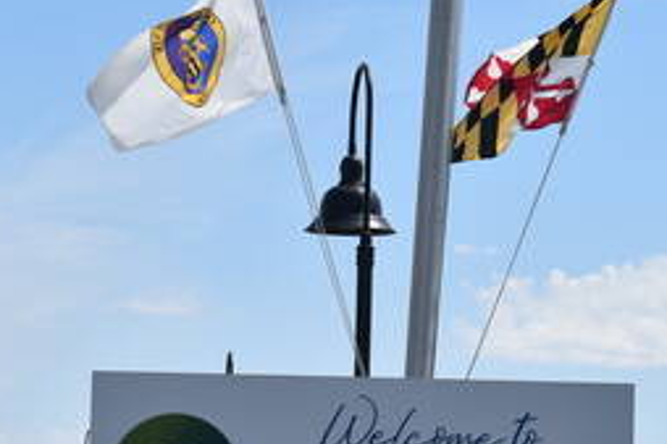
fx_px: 2759
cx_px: 381
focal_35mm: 149
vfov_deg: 9.2
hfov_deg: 13.8
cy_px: 244
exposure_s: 1/320
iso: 100
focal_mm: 42
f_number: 9
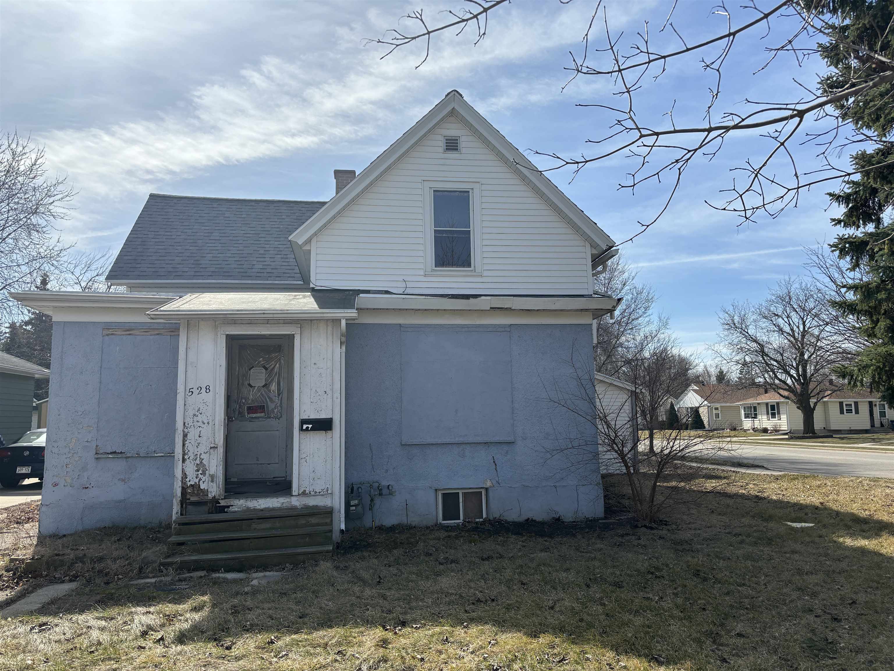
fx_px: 671
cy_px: 336
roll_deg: +0.7
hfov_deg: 67.3
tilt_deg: +7.1
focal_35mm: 26
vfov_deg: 53.1
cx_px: 447
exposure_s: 1/4425
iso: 50
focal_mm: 5.96
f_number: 1.6
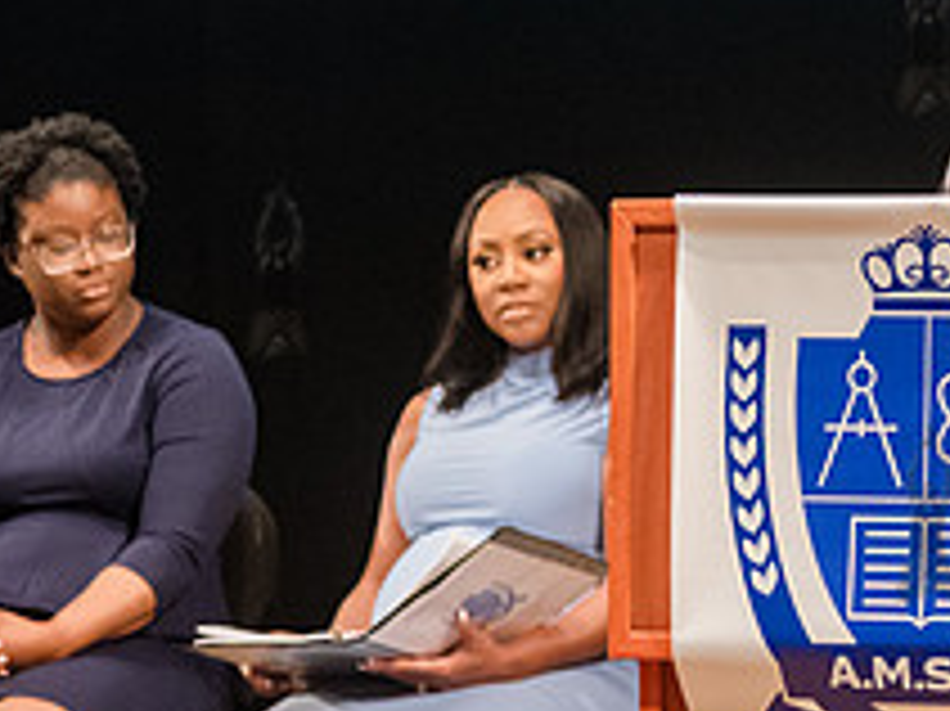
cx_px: 1114
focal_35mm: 522
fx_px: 14318
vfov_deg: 2.8
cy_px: 24
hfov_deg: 3.8
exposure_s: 1/200
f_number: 4
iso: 5000
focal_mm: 170
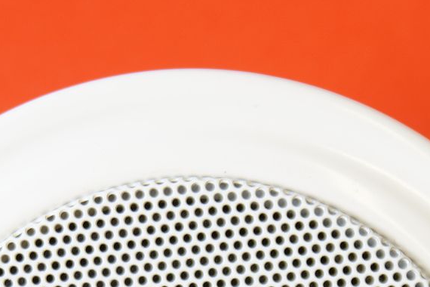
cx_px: 185
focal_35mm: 237
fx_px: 2828
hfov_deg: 8.7
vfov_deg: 5.7
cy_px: 489
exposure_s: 1/50
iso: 100
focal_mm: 45
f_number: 2.8
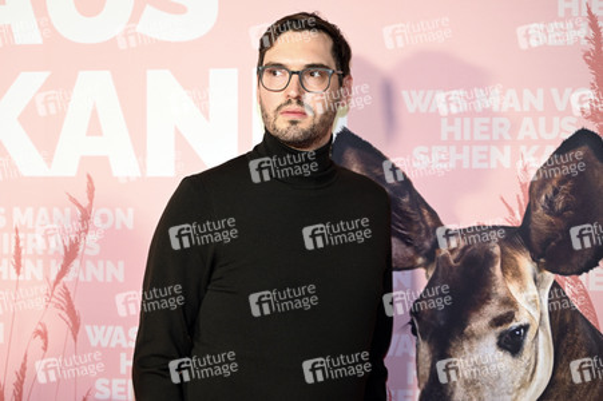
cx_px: 302
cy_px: 200
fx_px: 1255
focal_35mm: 75
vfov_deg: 18.2
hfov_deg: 27.0
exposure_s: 1/125
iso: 640
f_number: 2.8
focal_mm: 75
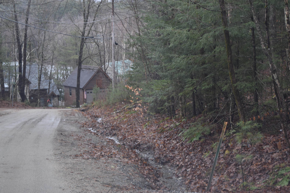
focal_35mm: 75
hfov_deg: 27.0
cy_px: 96
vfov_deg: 18.2
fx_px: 604
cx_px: 145
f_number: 5.6
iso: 400
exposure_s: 1/80
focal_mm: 50
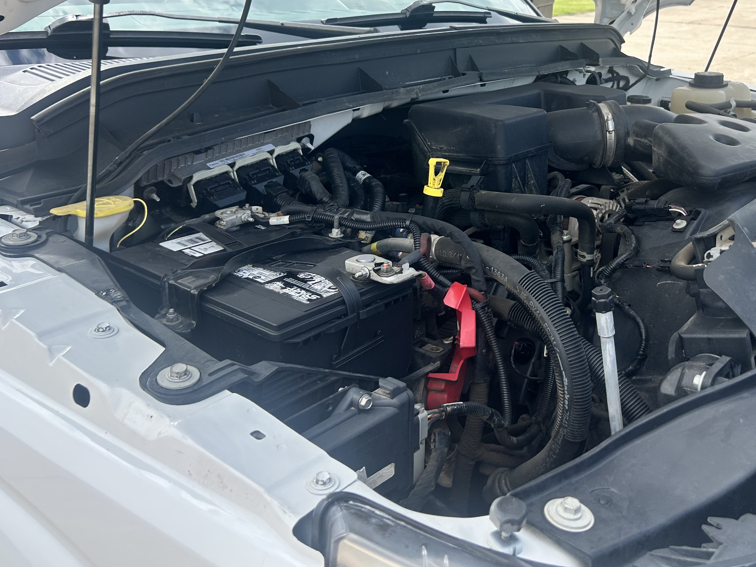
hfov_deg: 49.3
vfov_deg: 38.2
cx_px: 502
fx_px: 808
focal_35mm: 37
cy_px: 183
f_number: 1.5
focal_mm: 5.7
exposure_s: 1/1779
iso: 50
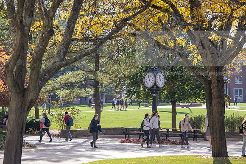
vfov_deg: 11.8
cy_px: 82
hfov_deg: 17.6
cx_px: 123
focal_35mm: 116
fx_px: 793
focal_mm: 116
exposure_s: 1/500
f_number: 4.5
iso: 200
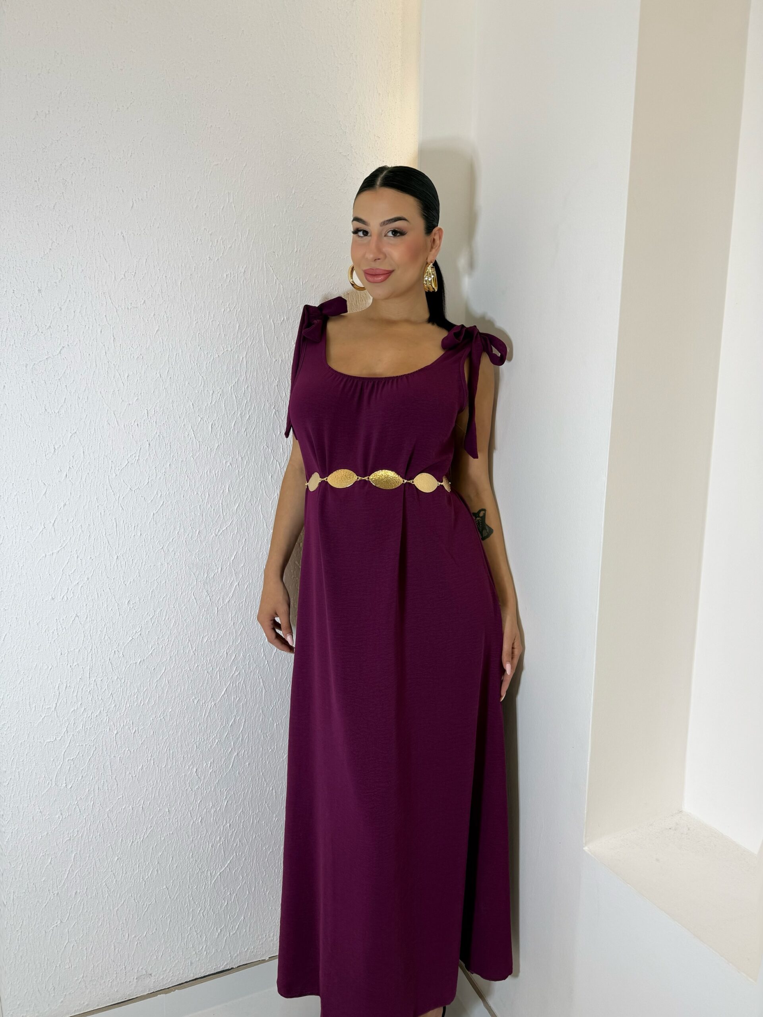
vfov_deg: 71.6
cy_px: 508
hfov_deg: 56.8
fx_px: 705
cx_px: 382
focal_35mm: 24
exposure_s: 1/167
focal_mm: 6.76
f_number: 1.78
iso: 64
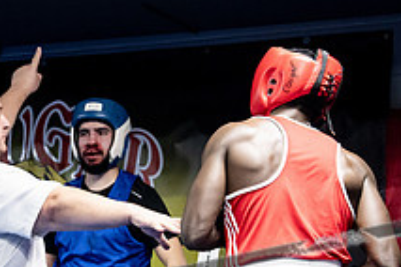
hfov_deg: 15.9
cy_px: 313
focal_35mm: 128
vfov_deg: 10.5
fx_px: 1426
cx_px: 100
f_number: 2.8
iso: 6400
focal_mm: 47
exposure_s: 1/1000
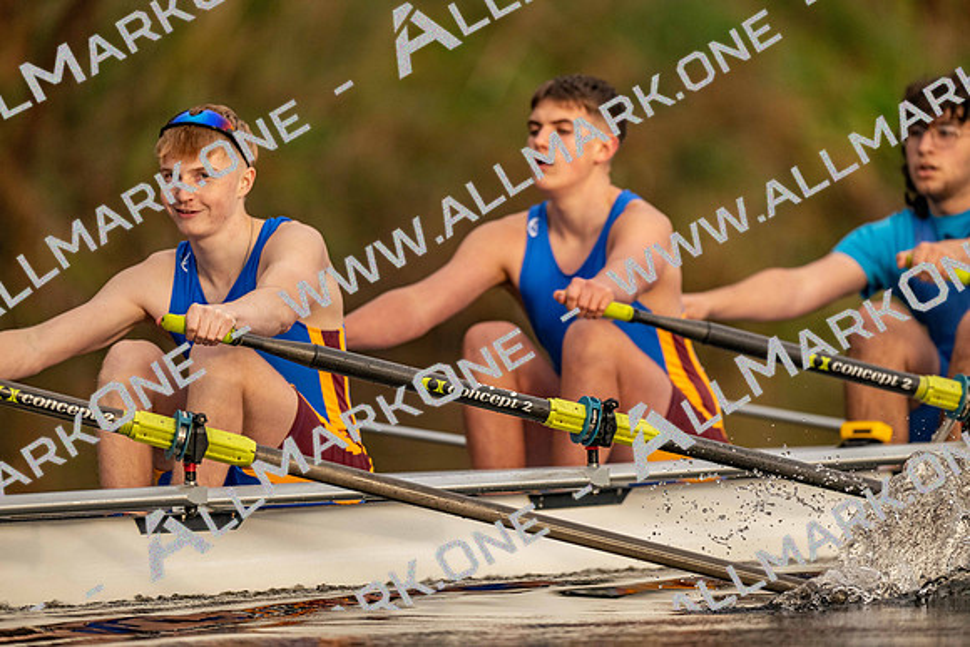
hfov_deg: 3.4
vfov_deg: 2.3
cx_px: 485
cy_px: 324
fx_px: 16170
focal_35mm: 600
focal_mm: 600
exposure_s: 1/2500
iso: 1400
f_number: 4
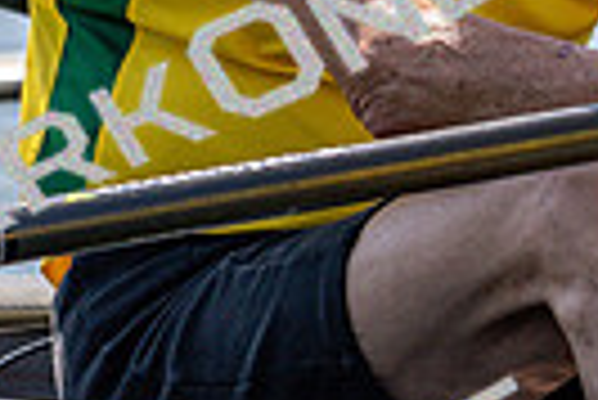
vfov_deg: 1.2
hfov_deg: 1.8
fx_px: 19223
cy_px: -106
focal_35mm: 1156
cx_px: 382
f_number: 5.6
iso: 320
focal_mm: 266
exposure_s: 1/2000
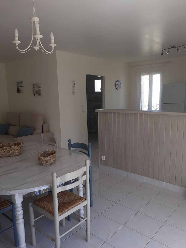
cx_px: 93
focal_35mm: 27
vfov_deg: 65.3
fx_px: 193
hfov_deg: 51.4
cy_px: 124
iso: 40
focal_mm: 3.6
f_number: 1.9
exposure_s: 1/135
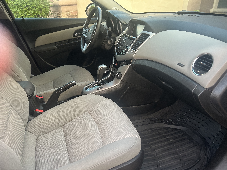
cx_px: 114
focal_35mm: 26
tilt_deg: -23.6
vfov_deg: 53.1
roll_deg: -1.3
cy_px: 85
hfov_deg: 67.3
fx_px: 170
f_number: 1.5
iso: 125
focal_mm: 5.7
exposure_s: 1/64
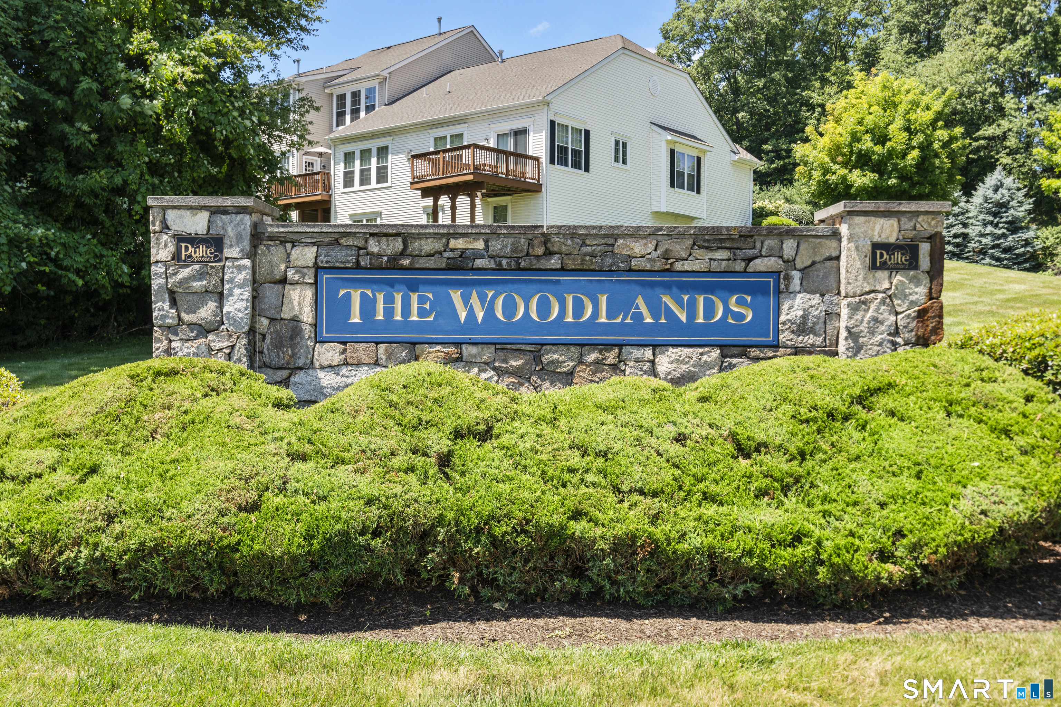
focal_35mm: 35
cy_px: 354
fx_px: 1031
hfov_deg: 54.4
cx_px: 530
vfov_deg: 37.9
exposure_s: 1/25
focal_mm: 35
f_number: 9
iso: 200
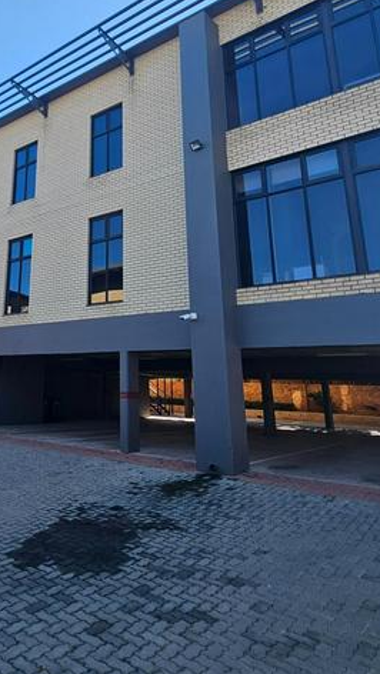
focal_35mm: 24
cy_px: 250
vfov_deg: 74.9
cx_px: 60
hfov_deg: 44.7
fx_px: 429
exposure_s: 1/647
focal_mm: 2.2
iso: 50
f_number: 2.2
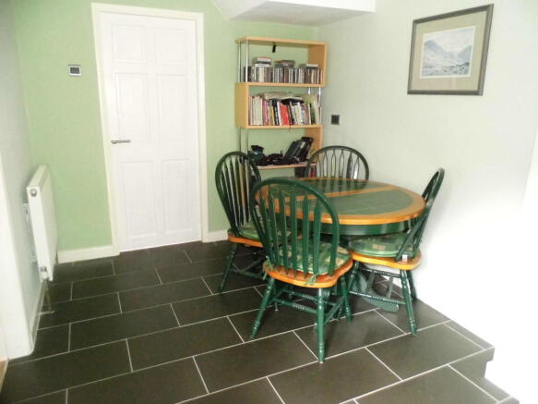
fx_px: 388
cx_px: 269
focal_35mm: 25
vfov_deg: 54.9
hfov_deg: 69.4
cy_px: 202
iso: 800
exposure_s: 1/8
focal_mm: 4.5
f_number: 3.1
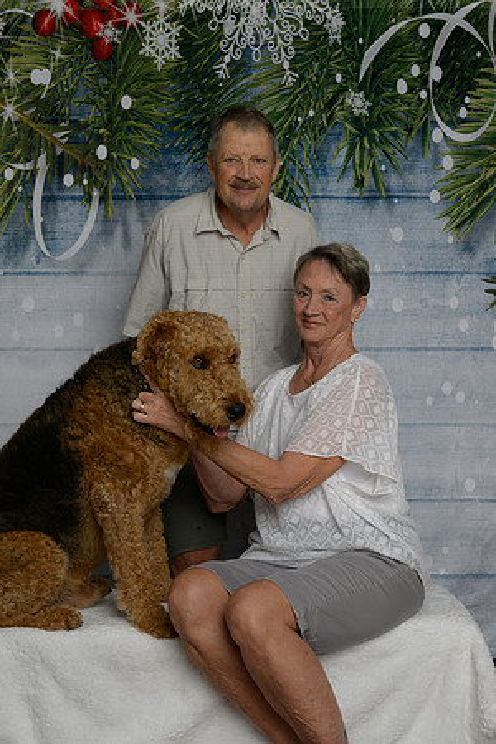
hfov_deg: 27.0
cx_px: 248
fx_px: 1033
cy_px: 372
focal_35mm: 50
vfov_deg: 39.6
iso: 400
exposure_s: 1/160
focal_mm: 50
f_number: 10
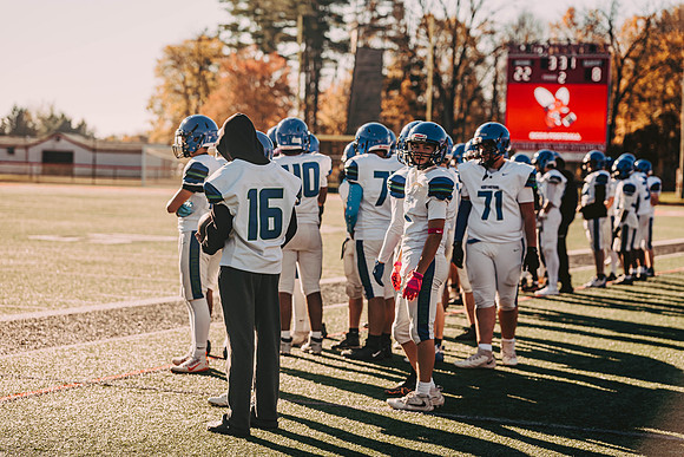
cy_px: 228
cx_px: 342
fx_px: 1748
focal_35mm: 92
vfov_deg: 14.9
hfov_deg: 22.1
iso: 250
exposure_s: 1/2000
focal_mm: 92
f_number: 3.2
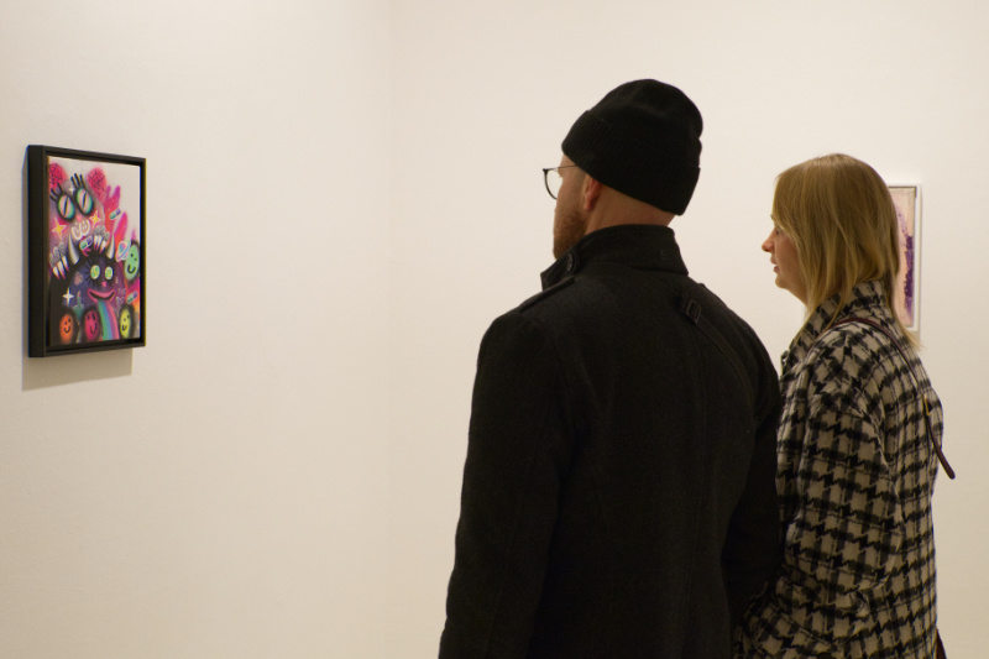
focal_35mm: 39
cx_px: 494
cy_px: 330
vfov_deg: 34.2
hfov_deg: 49.6
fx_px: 1071
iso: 2500
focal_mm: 39
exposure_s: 1/80
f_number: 5.6
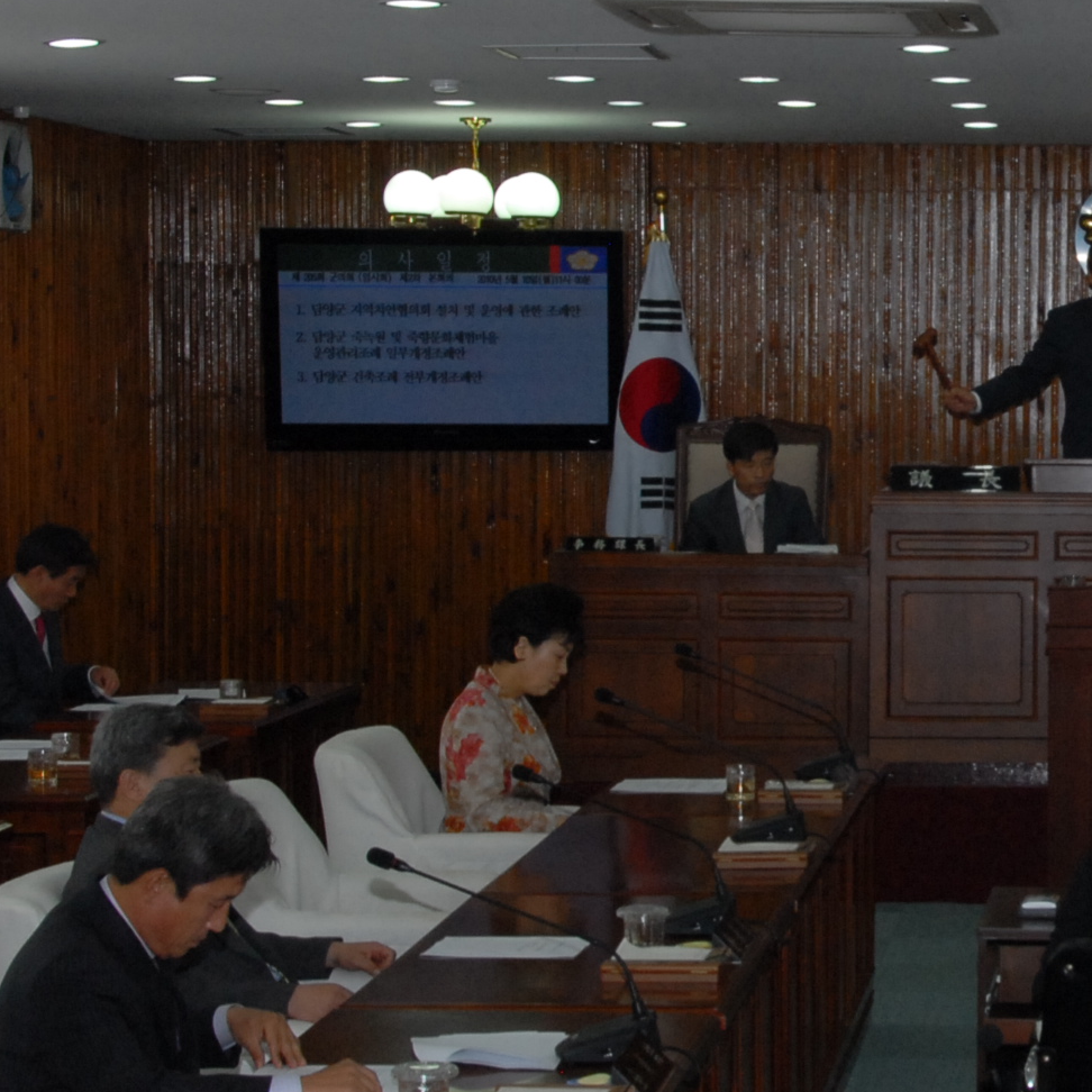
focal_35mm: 99
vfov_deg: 17.6
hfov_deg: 17.0
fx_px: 3533
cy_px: 439
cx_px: 1191
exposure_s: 1/60
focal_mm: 26
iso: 500
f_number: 11
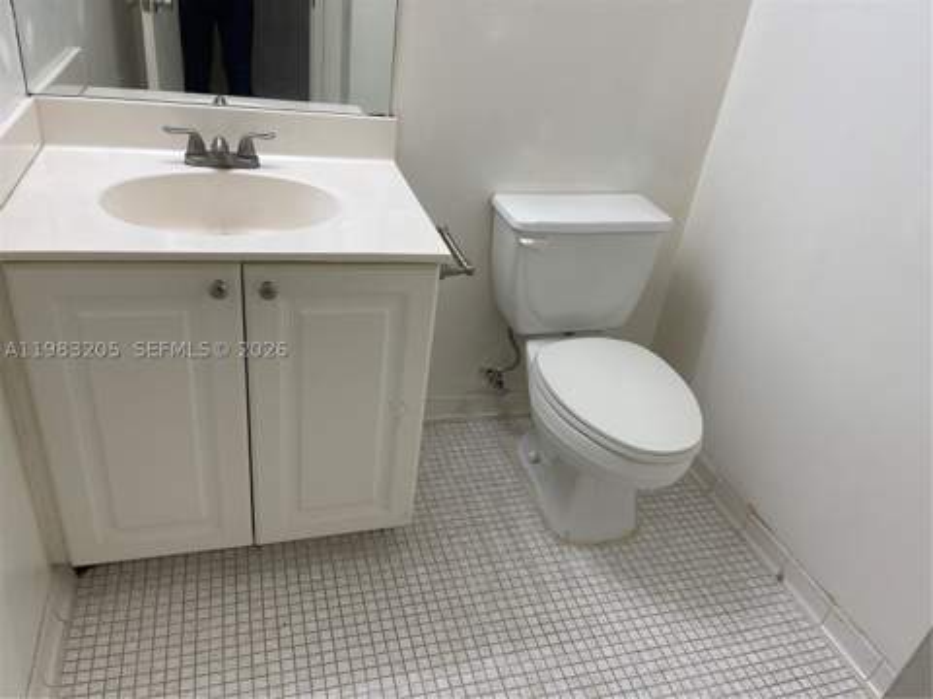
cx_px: 466
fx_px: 701
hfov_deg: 67.3
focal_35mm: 26
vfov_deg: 53.1
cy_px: 350
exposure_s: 1/120
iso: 50
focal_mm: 5.1
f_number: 1.6
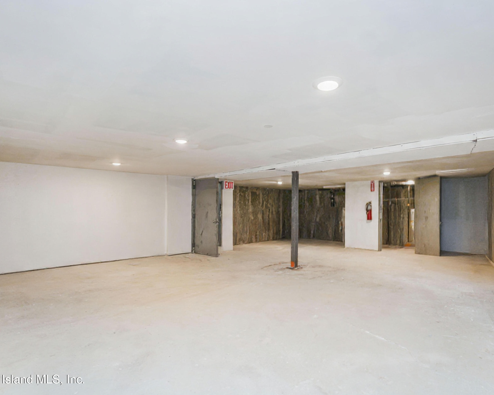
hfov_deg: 83.3
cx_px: 239
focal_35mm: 19
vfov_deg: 70.8
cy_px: 190
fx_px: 278
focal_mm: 16
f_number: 4
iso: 50
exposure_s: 1/10
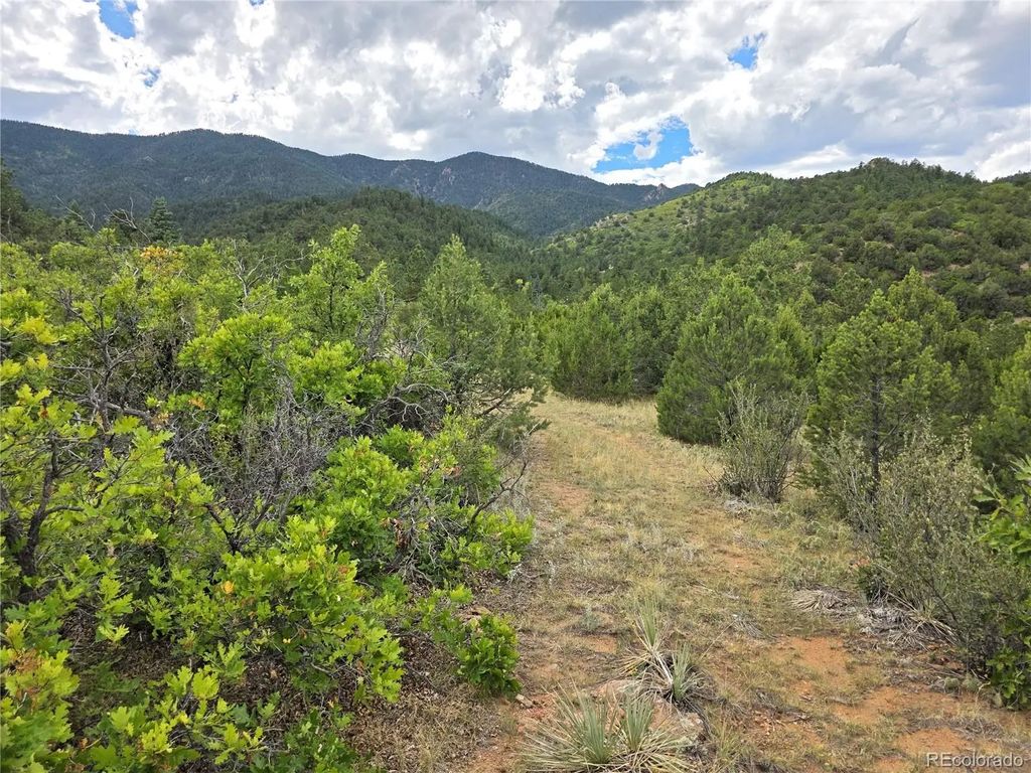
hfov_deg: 73.9
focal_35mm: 23
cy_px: 386
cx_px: 516
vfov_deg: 58.9
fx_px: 685
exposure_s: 1/6809
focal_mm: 6.3
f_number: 1.7
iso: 80
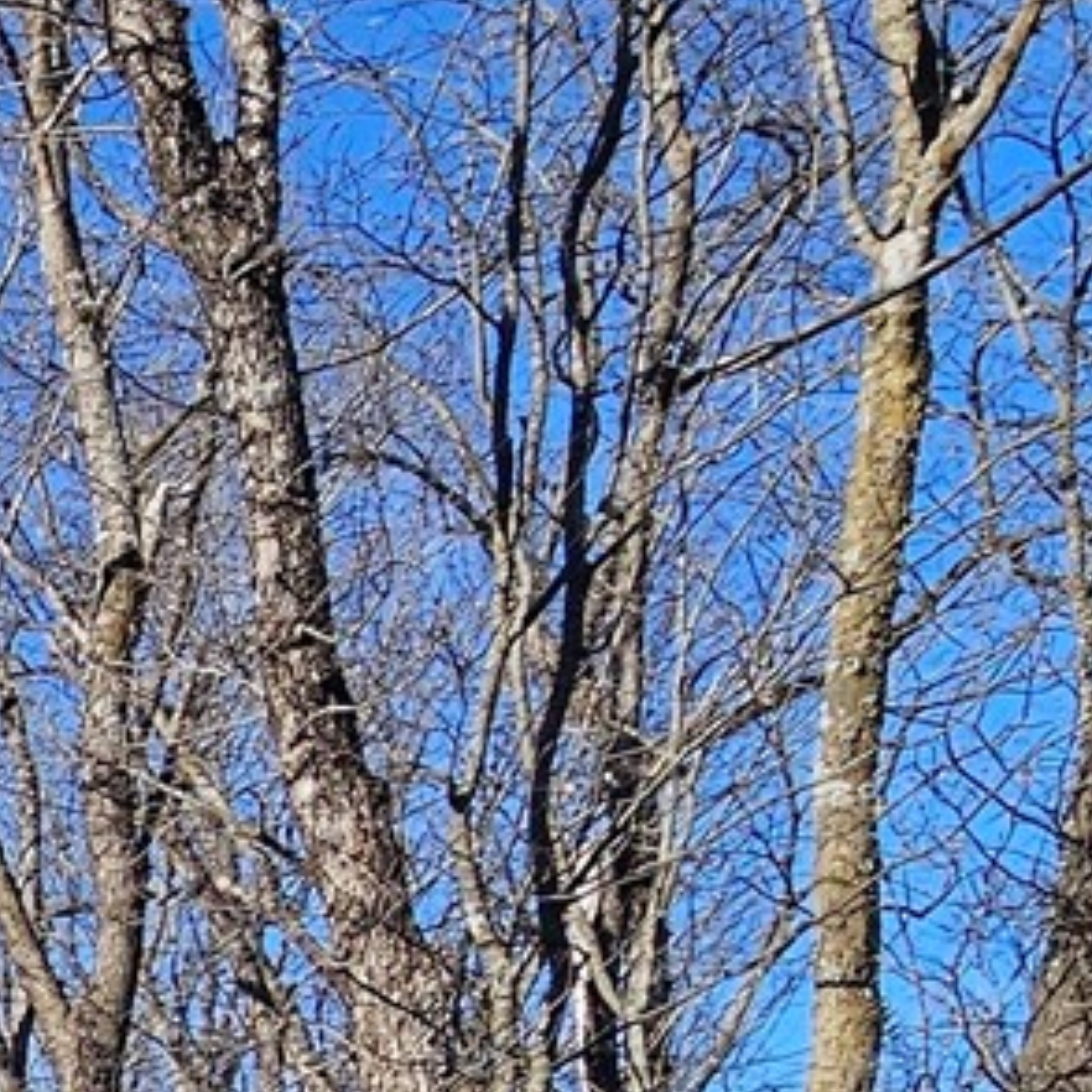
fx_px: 2677
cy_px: 1749
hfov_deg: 14.7
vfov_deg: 19.4
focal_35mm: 75
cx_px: -1515
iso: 50
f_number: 2.2
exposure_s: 1/1509
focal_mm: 2.2
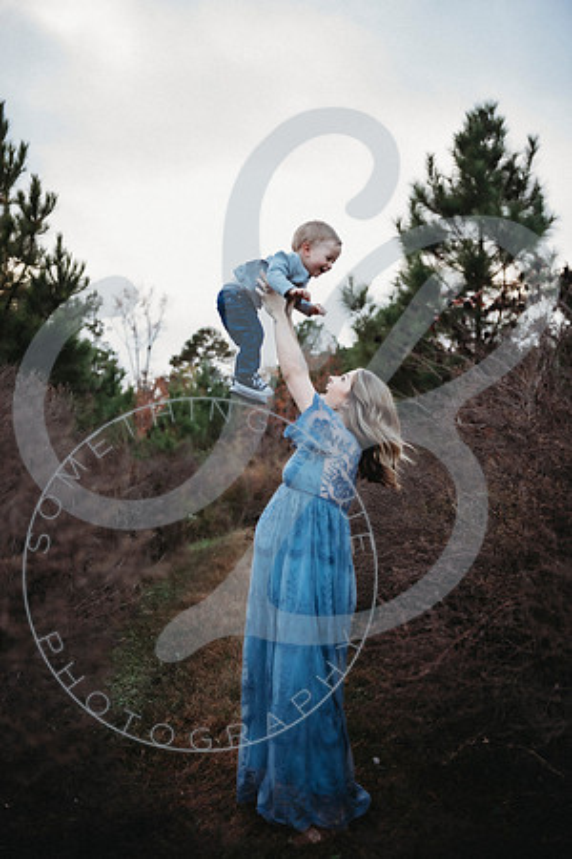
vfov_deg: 46.4
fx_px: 1001
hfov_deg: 31.9
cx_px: 286
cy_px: 430
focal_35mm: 42
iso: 640
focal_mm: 42
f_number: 2.8
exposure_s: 1/250
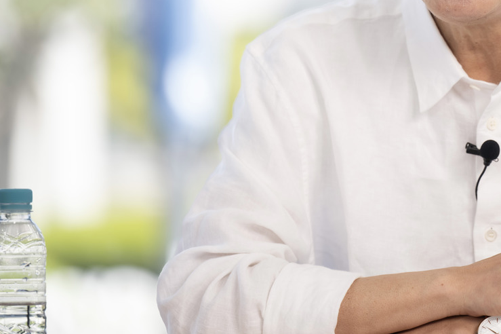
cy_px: 22
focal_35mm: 341
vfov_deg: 4.0
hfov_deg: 6.0
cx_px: 464
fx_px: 4743
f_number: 2.8
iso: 400
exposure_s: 1/500
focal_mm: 180
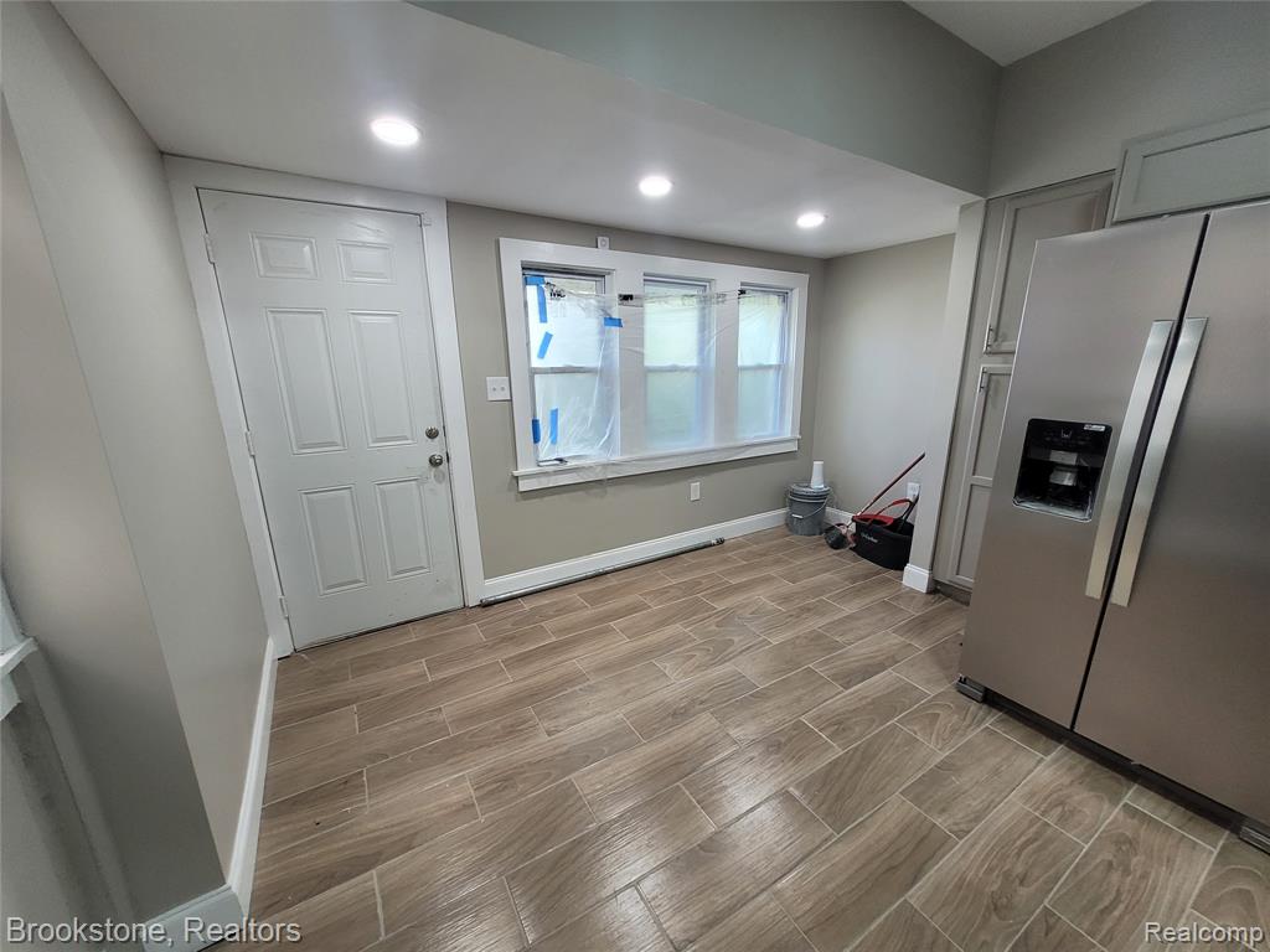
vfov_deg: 89.9
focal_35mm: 13
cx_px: 635
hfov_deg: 106.2
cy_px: 476
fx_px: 477
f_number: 2.2
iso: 160
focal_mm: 1.74
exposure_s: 1/60
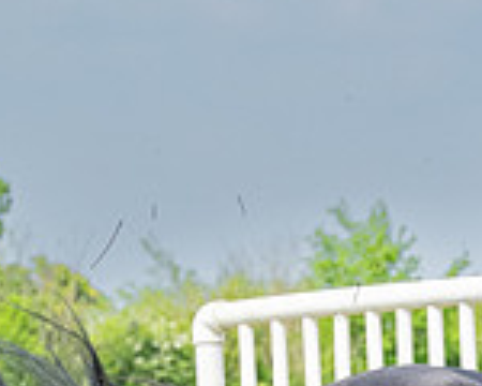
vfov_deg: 3.1
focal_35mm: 494
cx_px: 1109
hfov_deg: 3.9
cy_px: 629
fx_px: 7047
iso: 400
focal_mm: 70
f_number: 5
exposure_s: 1/1250
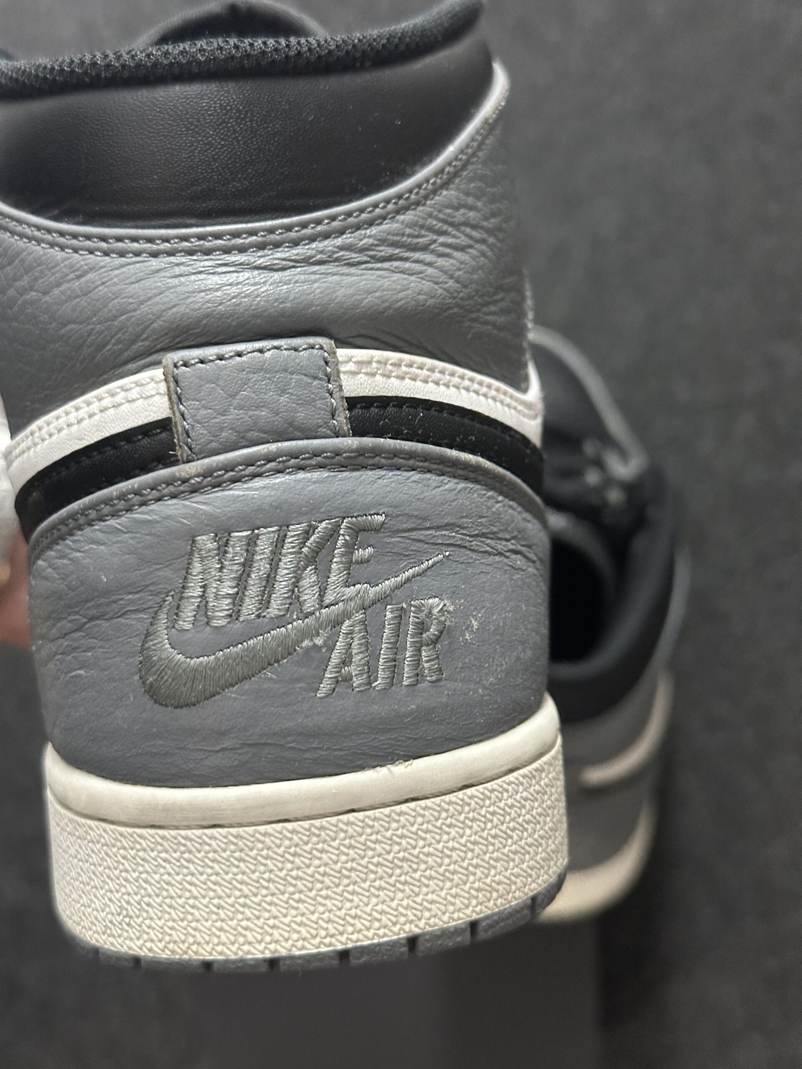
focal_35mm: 48
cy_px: 534
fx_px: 1483
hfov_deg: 30.3
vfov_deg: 39.7
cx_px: 401
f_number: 1.78
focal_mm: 6.86
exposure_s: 1/40
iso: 500
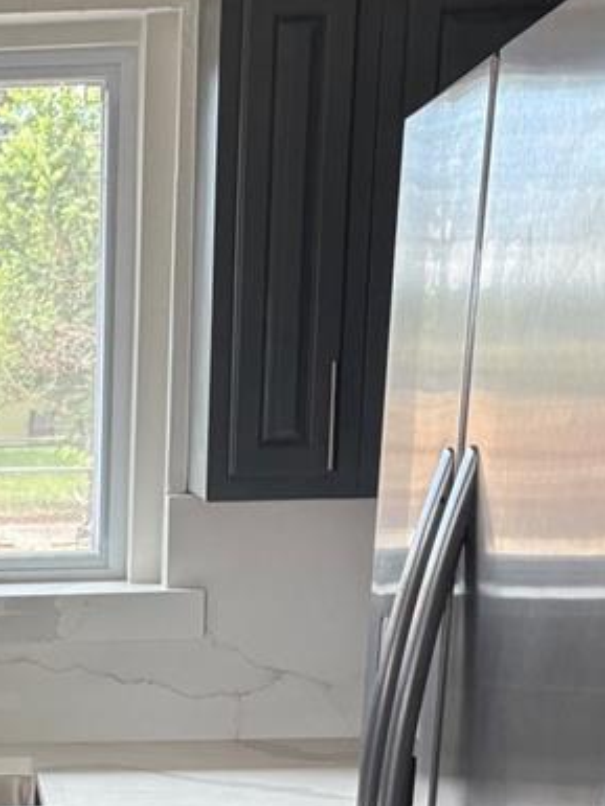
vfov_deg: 22.6
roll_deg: +1.2
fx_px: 1887
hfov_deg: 17.0
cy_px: 902
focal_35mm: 81
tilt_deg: -13.8
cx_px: -209
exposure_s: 1/119
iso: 125
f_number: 1.6
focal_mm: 5.96
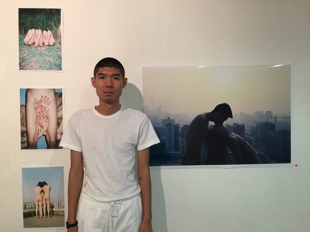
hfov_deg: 61.7
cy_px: 116
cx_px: 155
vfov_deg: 48.2
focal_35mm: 29
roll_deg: +0.6
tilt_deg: -0.8
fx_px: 260
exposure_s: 1/17
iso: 50
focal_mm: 4.15
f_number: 2.2
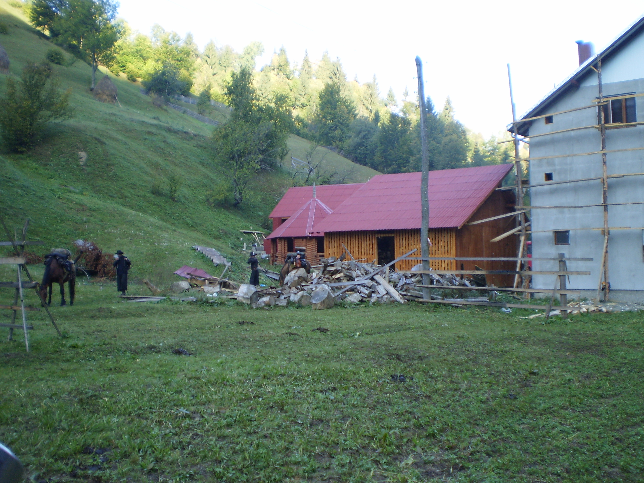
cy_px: 235
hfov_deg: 50.1
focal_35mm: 37
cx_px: 330
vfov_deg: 38.7
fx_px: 688
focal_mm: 6.3
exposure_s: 1/100
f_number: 3.1
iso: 64
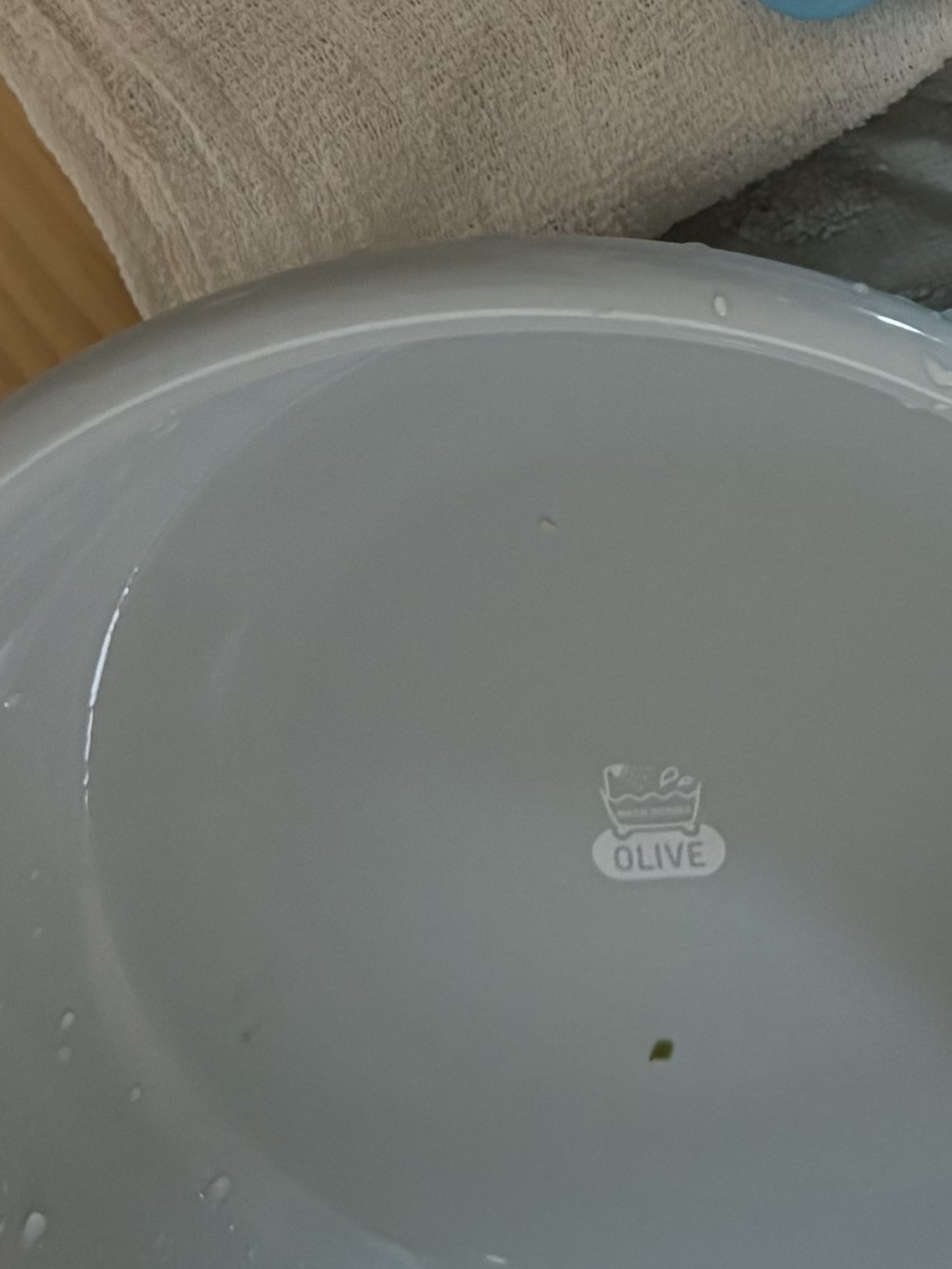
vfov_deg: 19.0
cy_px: -237
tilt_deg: -73.5
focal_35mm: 98
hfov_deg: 14.5
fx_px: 3592
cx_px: 1200
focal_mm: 5.96
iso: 320
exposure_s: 1/60
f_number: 1.6
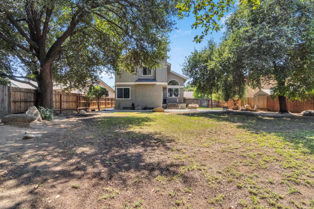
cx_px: 157
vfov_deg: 67.4
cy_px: 104
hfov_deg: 90.0
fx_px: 157
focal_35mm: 18
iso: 400
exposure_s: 1/640
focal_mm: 12
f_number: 8
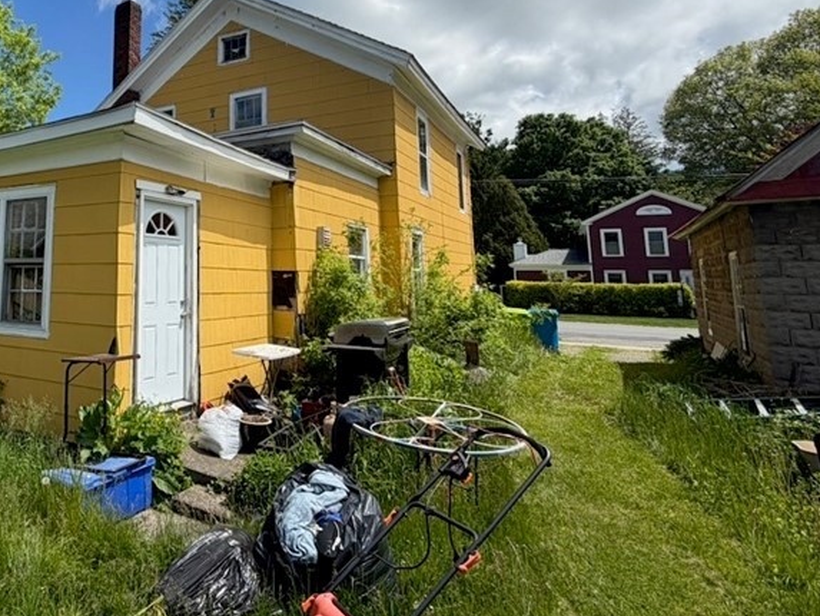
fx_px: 592
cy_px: 191
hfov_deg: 64.2
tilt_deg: +9.0
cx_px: 182
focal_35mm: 25
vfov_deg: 53.5
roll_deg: -0.4
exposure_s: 1/928
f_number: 2.2
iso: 20
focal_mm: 2.22
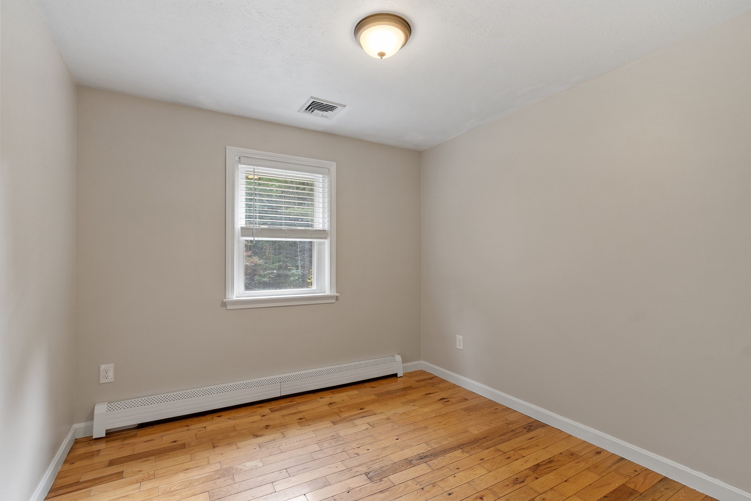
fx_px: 313
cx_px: 376
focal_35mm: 15
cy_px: 250
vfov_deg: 77.3
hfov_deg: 100.4
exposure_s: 1/1.67
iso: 320
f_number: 8
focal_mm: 10
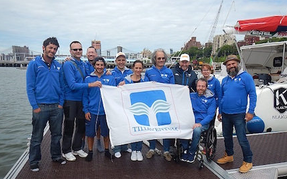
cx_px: 144
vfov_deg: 41.7
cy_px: 100
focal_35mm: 30
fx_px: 235
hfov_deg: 62.9
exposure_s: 1/1000
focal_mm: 5
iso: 125
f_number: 3.9
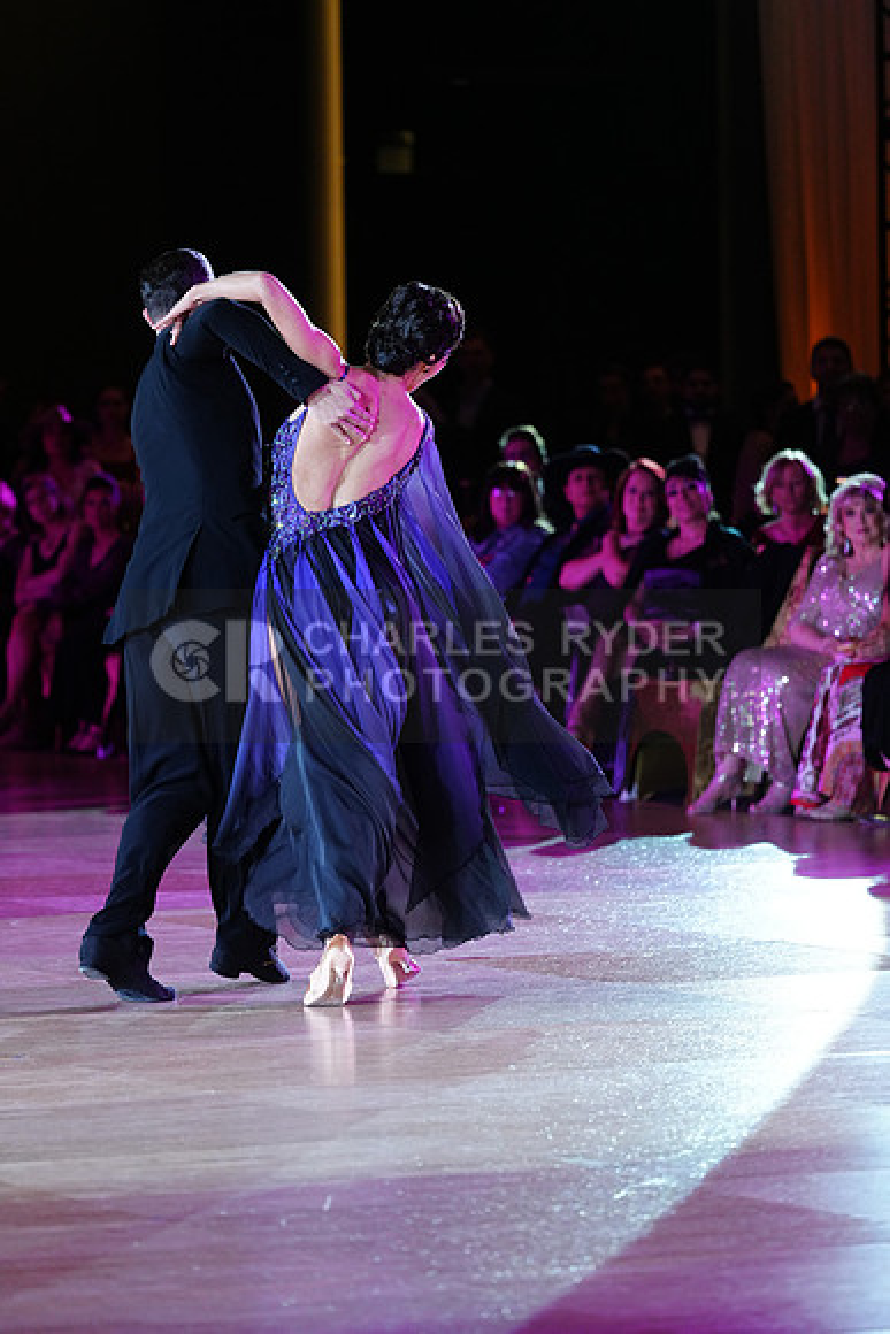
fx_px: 6559
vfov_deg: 11.6
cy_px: 667
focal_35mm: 177
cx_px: 445
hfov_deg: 7.8
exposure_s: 1/400
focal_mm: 177
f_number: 4
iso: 2000
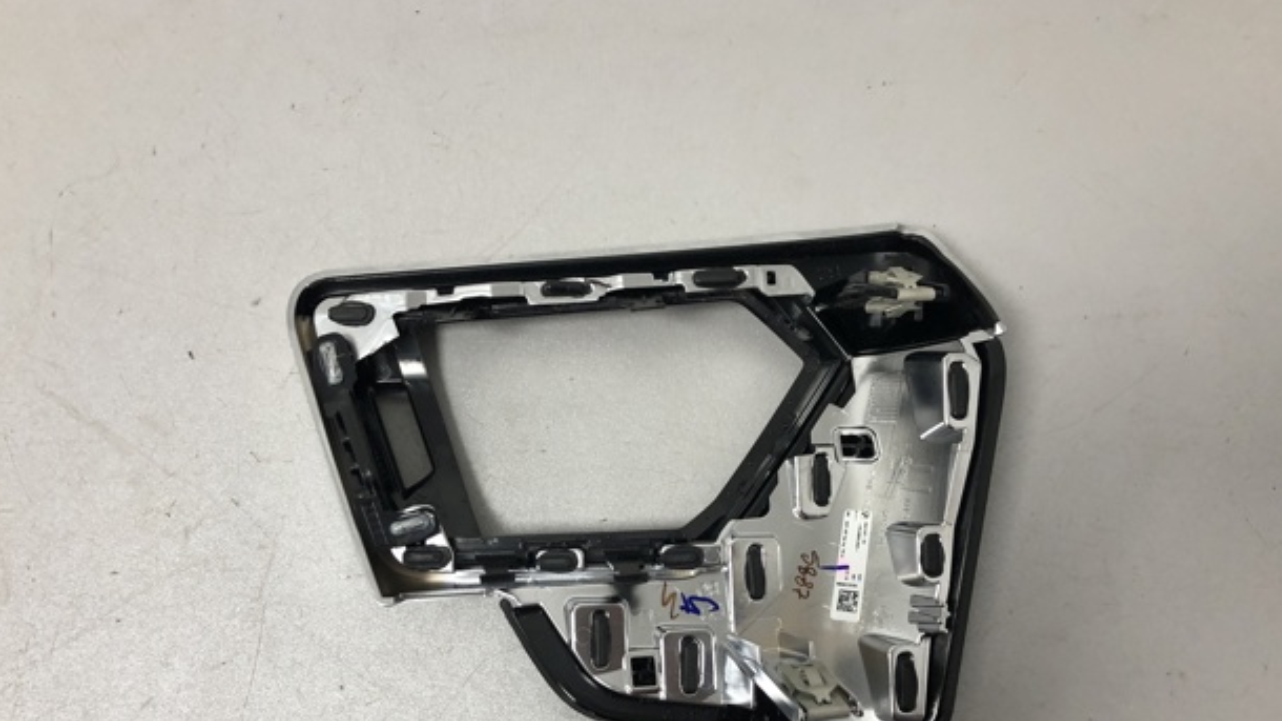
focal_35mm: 32
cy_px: 454
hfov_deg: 61.0
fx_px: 1088
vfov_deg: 36.4
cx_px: 662
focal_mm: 4
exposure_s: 1/33
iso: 32
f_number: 1.8
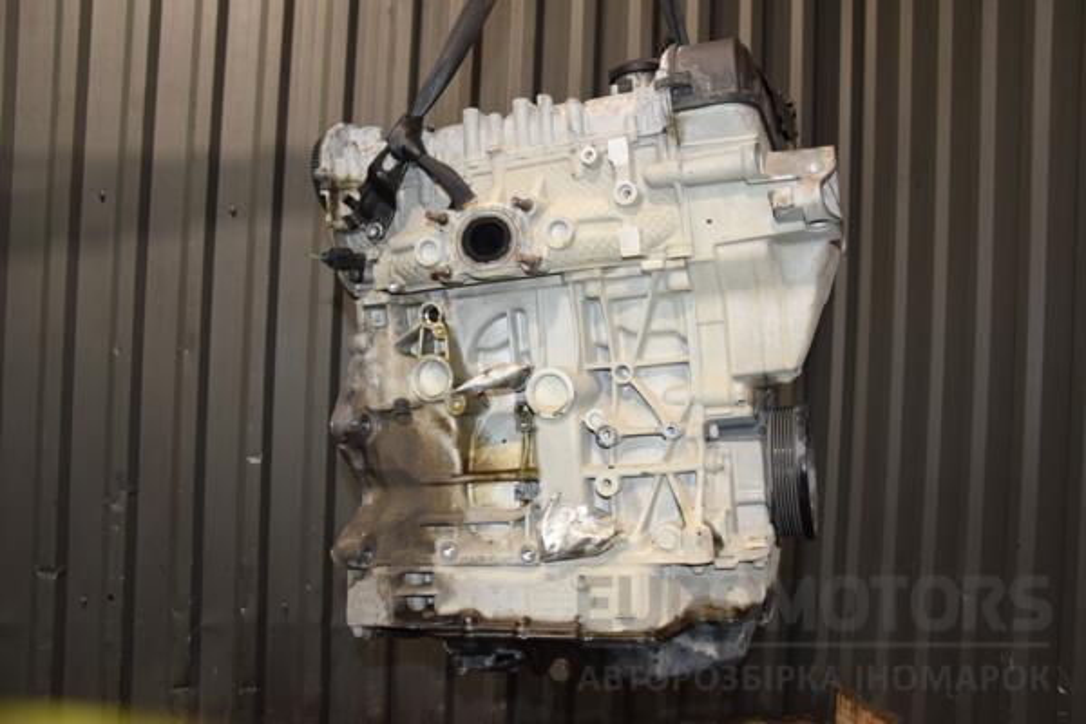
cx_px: 543
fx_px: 814
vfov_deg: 47.9
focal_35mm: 27
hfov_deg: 67.4
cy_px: 362
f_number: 5
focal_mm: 18
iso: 800
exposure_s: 1/60
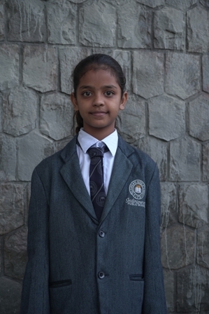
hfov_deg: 23.0
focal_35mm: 59
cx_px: 104
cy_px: 157
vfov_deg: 33.9
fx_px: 513
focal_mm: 59
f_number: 8
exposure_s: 1/125
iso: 400
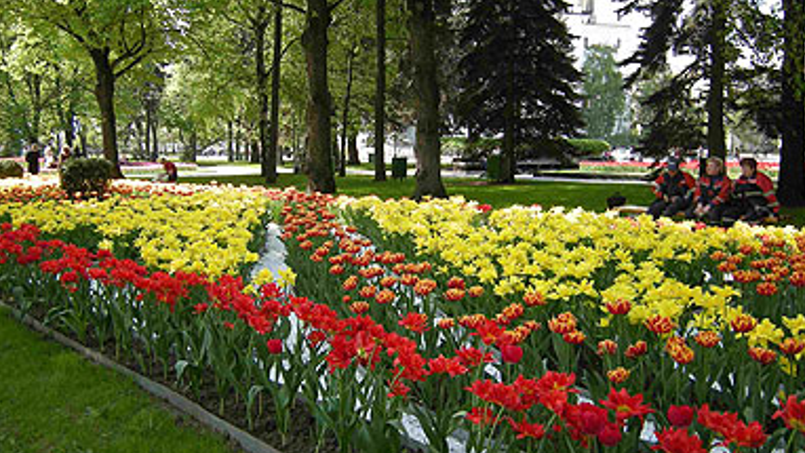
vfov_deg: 32.8
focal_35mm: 36
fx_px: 769
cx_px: 354
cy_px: 232
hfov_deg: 55.1
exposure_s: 1/170
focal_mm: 4.7
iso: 64
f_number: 2.8
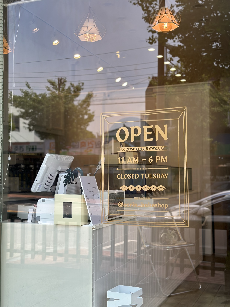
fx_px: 425
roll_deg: +0.6
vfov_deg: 39.7
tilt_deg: +2.0
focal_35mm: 48
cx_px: 115
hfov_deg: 30.3
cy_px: 154
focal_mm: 6.86
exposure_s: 1/1227
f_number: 1.78
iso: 80
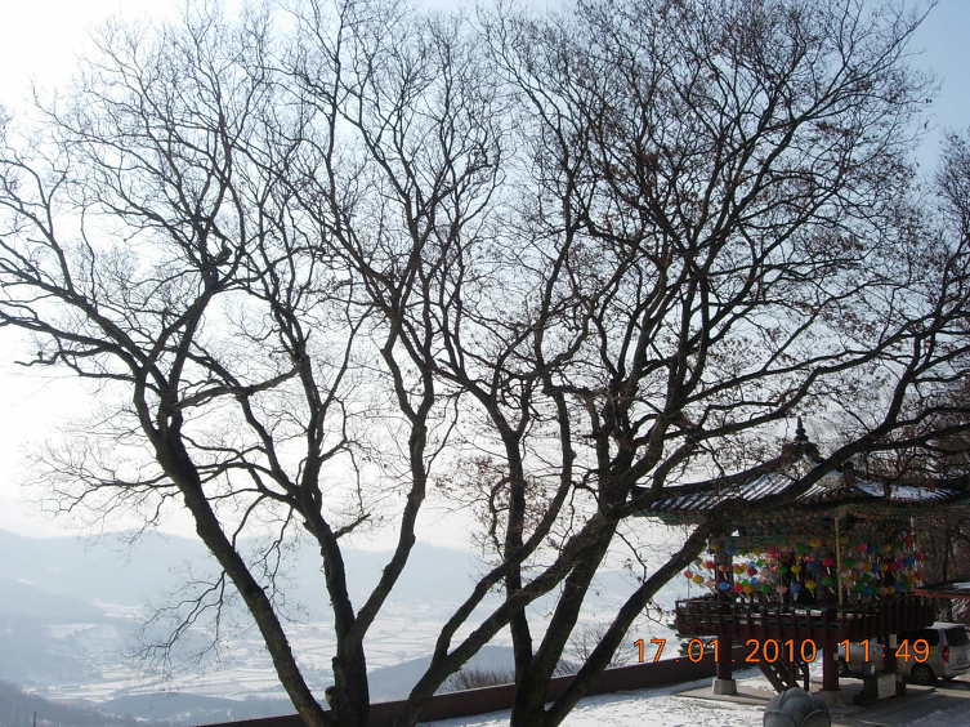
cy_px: 364
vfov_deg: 37.7
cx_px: 485
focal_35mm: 38
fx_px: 1064
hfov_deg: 49.0
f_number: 4.8
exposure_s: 1/966
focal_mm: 7.8
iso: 64
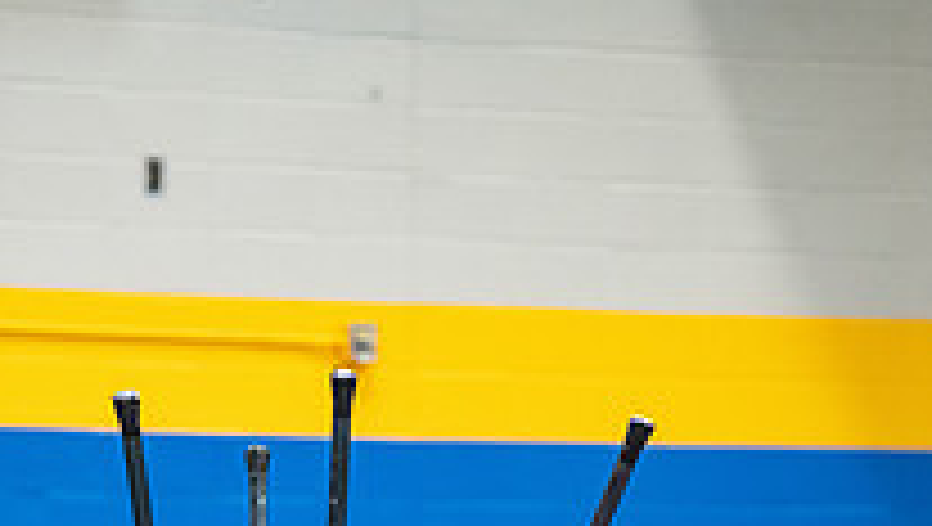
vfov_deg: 3.3
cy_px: 1007
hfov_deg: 5.9
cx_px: 378
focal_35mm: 364
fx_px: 9006
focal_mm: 160
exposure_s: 1/500
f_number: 4
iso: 5000
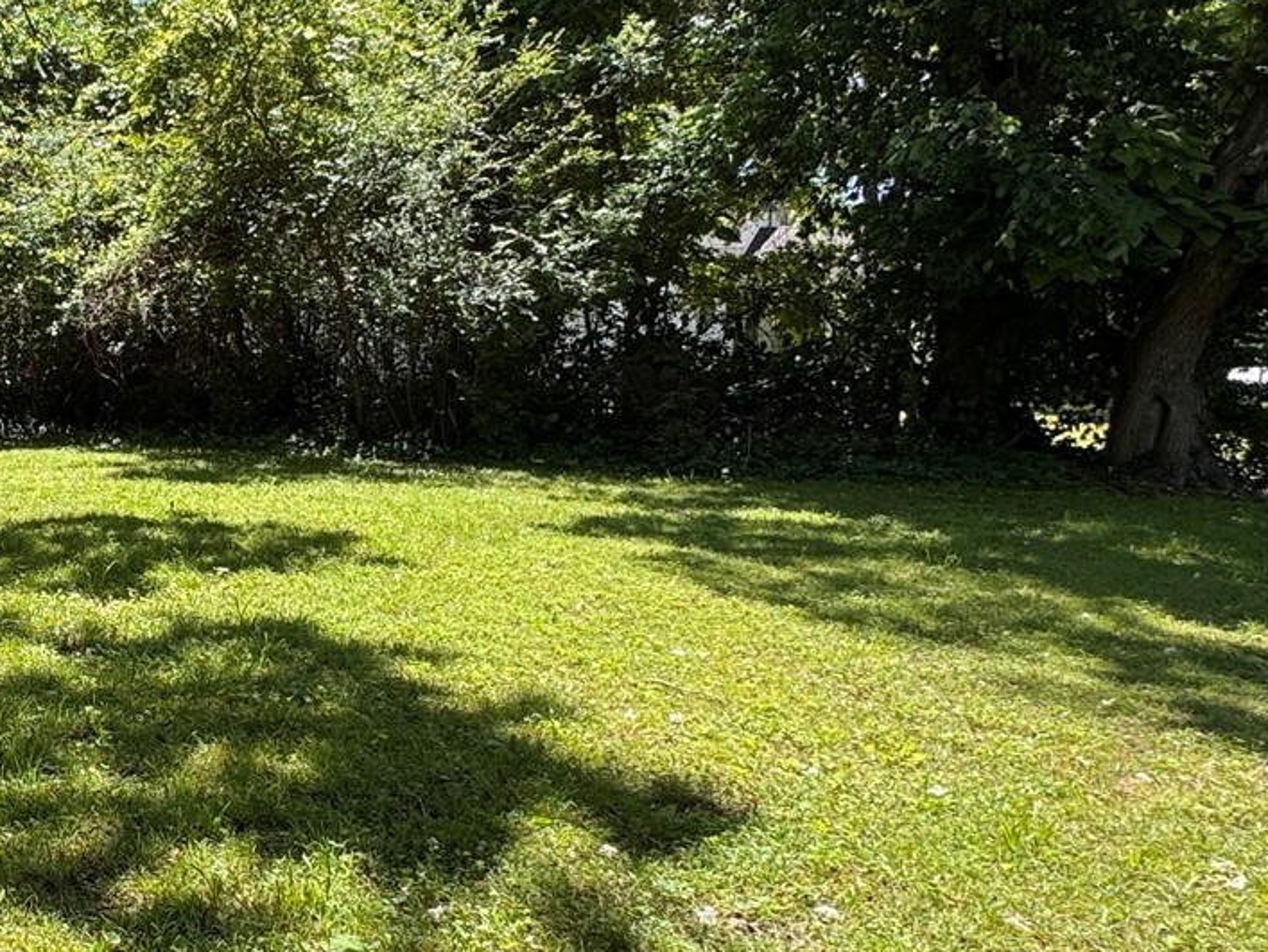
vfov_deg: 37.7
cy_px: 552
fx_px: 1393
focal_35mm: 38
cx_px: 34
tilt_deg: -8.8
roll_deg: +0.0
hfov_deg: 42.9
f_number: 2.2
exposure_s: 1/373
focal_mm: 2.22
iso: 40
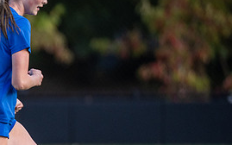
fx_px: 6555
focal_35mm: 1037
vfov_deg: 1.3
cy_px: 91
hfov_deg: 2.0
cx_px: -83
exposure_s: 1/1000
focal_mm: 350
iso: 1250
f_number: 4
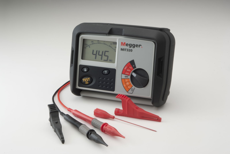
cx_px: 115
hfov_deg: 21.9
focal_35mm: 93
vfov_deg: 14.7
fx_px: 595
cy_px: 77
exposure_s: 1/50
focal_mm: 62
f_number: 32
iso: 100
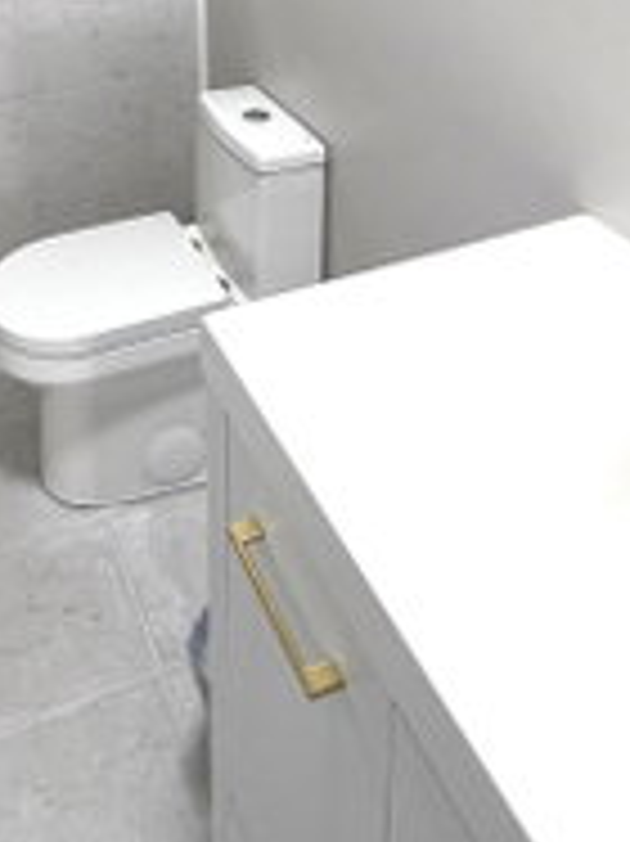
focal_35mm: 36
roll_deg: +2.0
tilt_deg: -14.9
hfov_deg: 39.0
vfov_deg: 43.3
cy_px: -18
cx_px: 189
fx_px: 875
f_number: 2.2
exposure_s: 1/120
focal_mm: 2.22
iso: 125
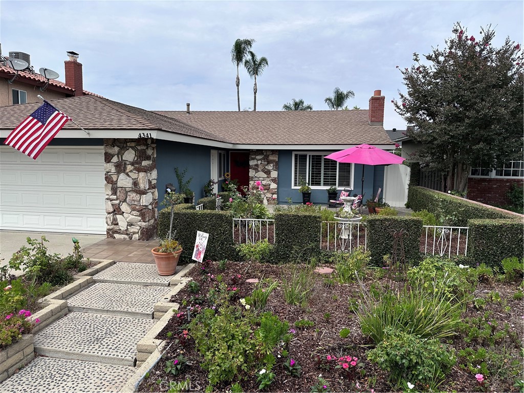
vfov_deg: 56.8
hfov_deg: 71.6
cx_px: 262
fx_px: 363
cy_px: 196
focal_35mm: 24
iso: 80
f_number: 1.78
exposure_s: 1/5525
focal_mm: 6.86
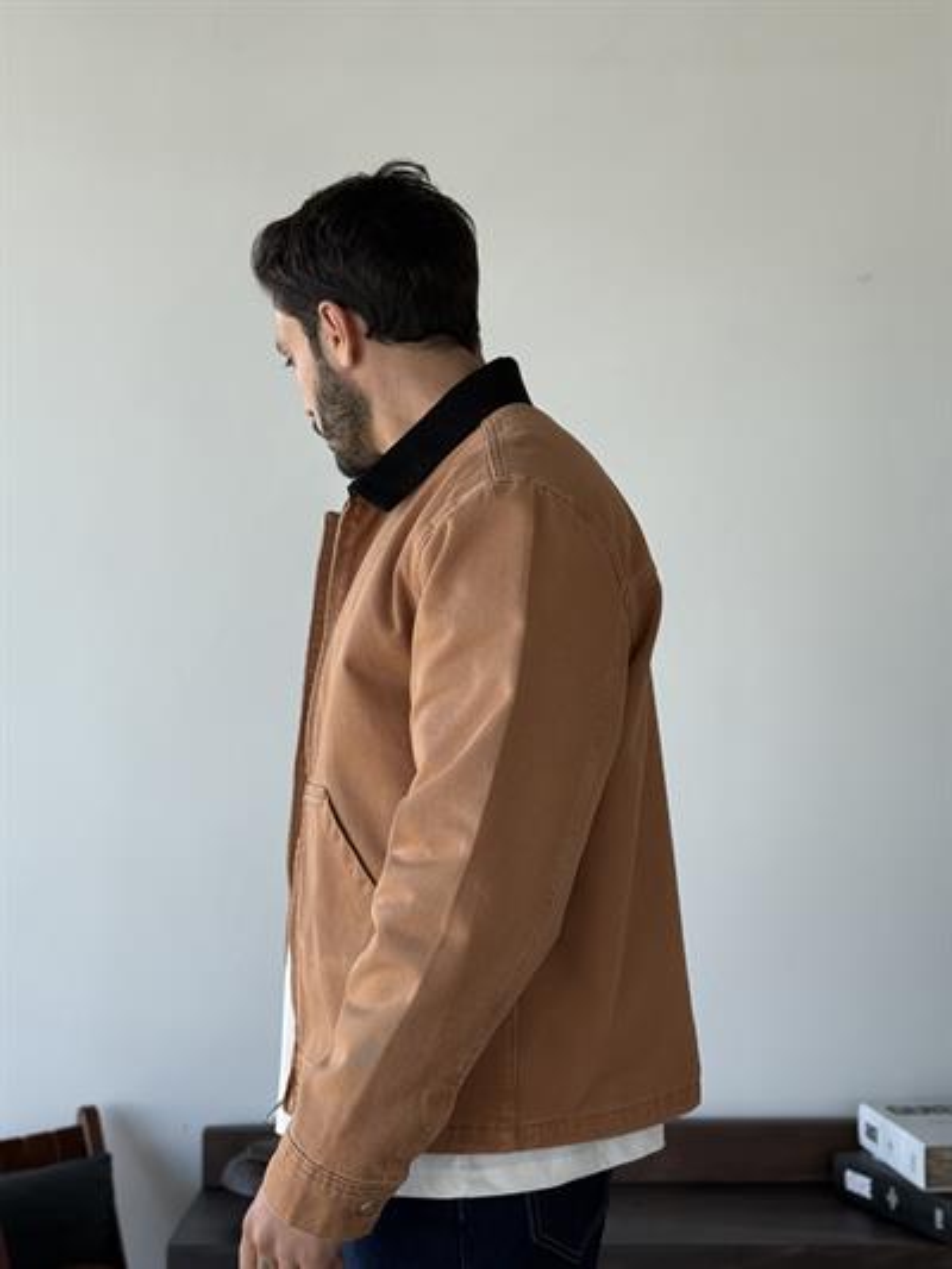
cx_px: 476
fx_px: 1759
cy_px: 634
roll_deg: +0.3
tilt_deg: +2.4
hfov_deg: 30.3
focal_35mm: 48
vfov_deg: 39.6
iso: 64
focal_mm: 6.76
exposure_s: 1/345
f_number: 1.78
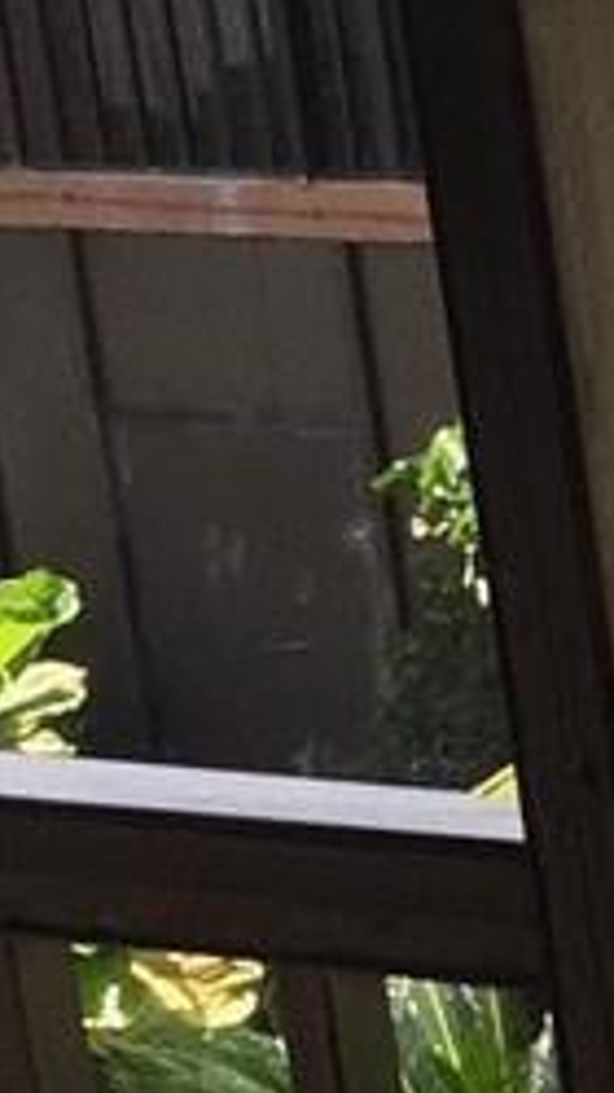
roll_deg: +2.3
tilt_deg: -15.6
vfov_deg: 10.4
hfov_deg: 5.4
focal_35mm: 203
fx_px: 5878
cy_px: 1361
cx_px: 2307
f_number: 2.2
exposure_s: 1/1014
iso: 32
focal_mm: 4.15
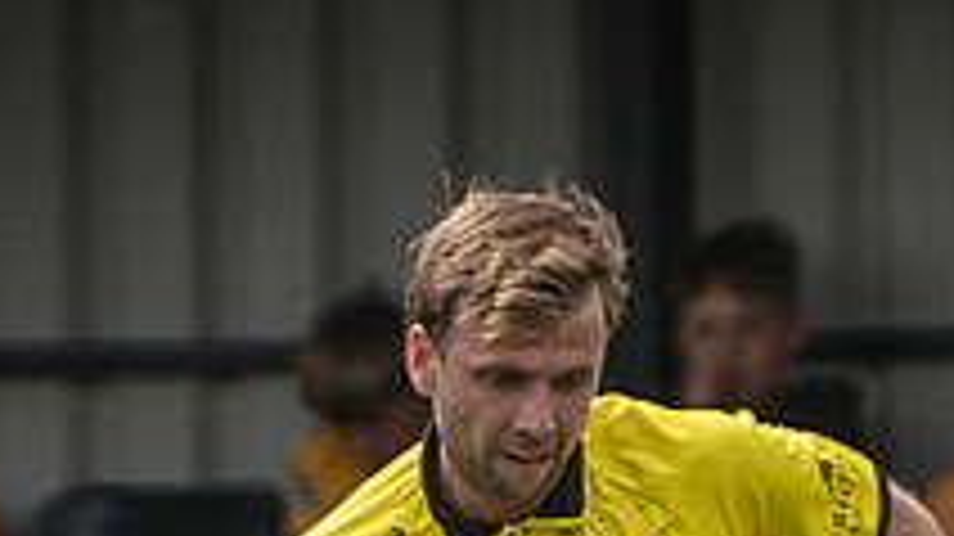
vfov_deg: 0.5
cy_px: 825
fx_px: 57899
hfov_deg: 0.9
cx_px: 505
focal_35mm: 2290
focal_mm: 360
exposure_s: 1/1600
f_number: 4
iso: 400
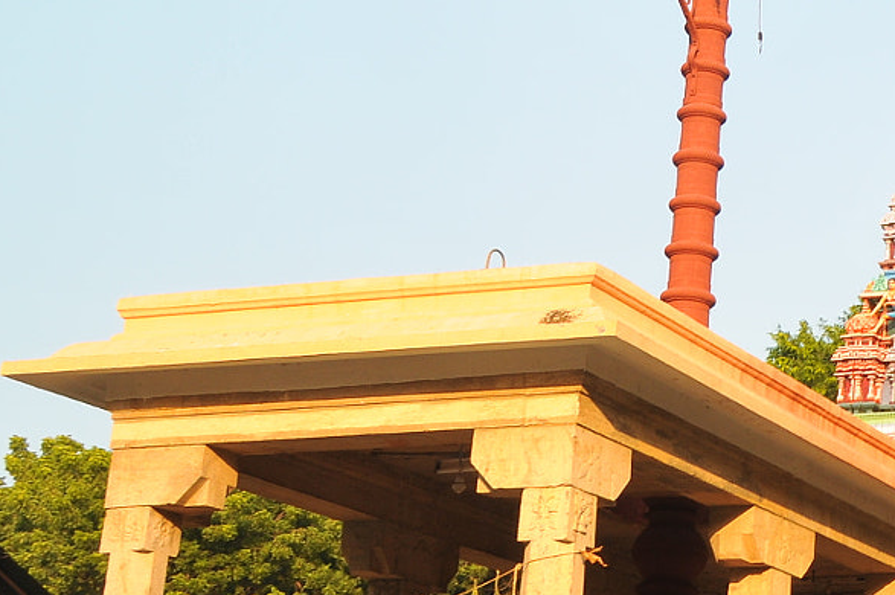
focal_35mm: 90
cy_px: 249
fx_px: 2235
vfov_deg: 15.1
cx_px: 1191
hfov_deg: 20.5
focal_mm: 22
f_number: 14
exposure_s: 1/30
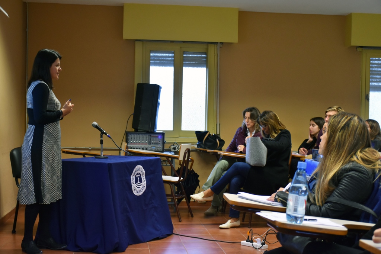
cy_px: 127
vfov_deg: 23.8
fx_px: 603
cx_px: 190
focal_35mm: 57
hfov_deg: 35.0
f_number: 4.2
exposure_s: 1/60
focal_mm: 38
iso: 800
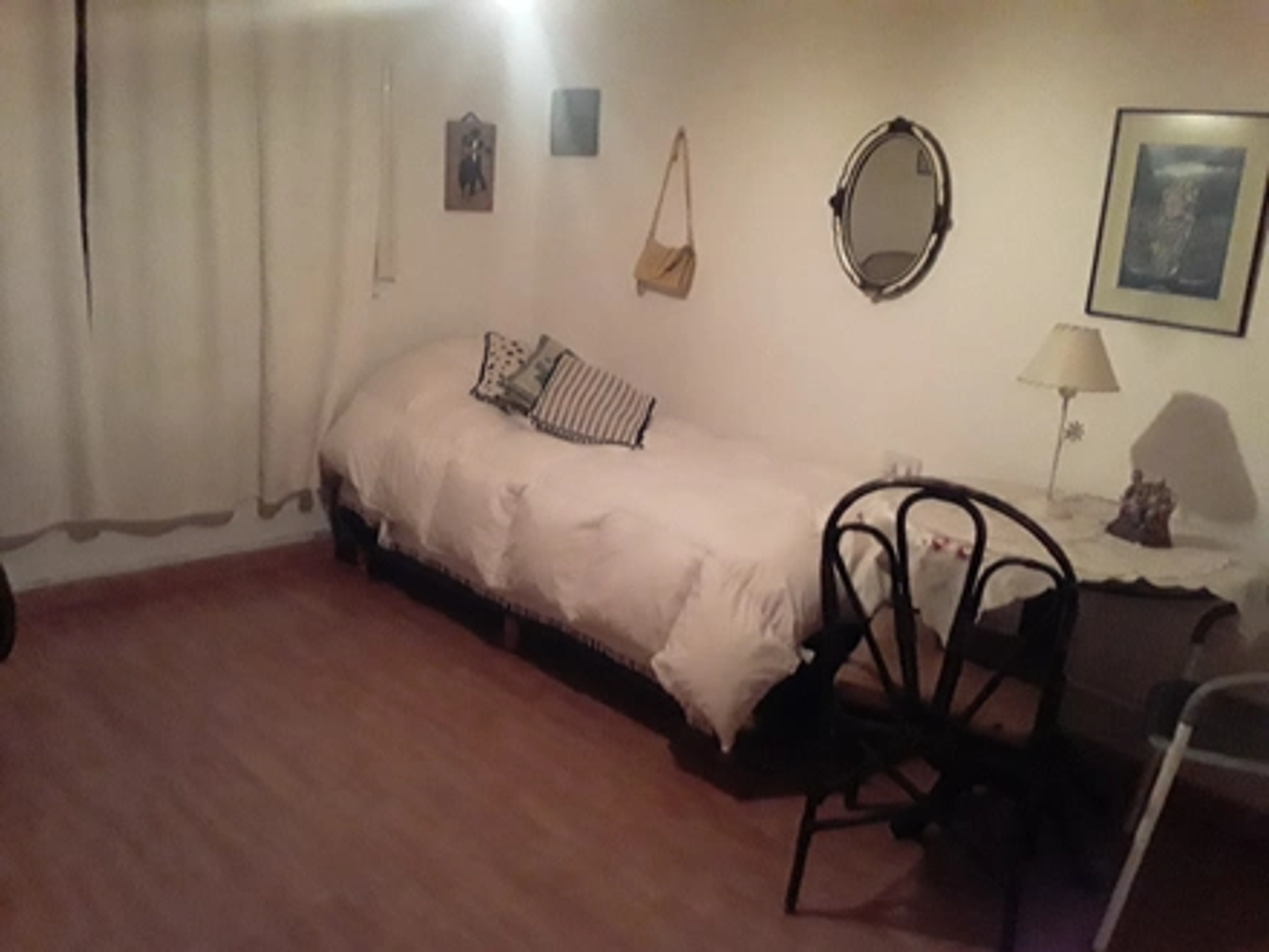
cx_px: 634
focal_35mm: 31
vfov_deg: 45.4
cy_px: 476
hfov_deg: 58.4
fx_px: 1136
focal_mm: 3.3
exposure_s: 1/20
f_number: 2.2
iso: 500
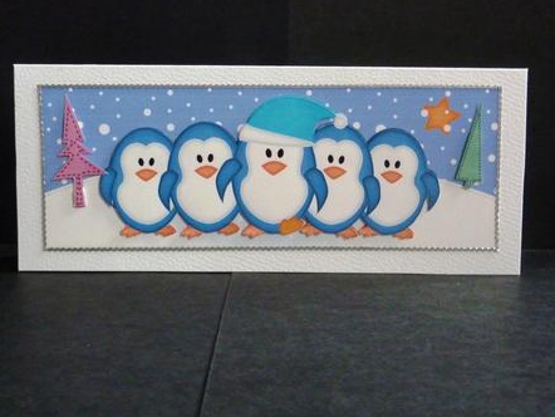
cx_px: 275
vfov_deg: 26.1
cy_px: 208
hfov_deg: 34.3
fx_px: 898
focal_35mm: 56
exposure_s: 1/25
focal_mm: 9.1
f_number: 3.9
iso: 800
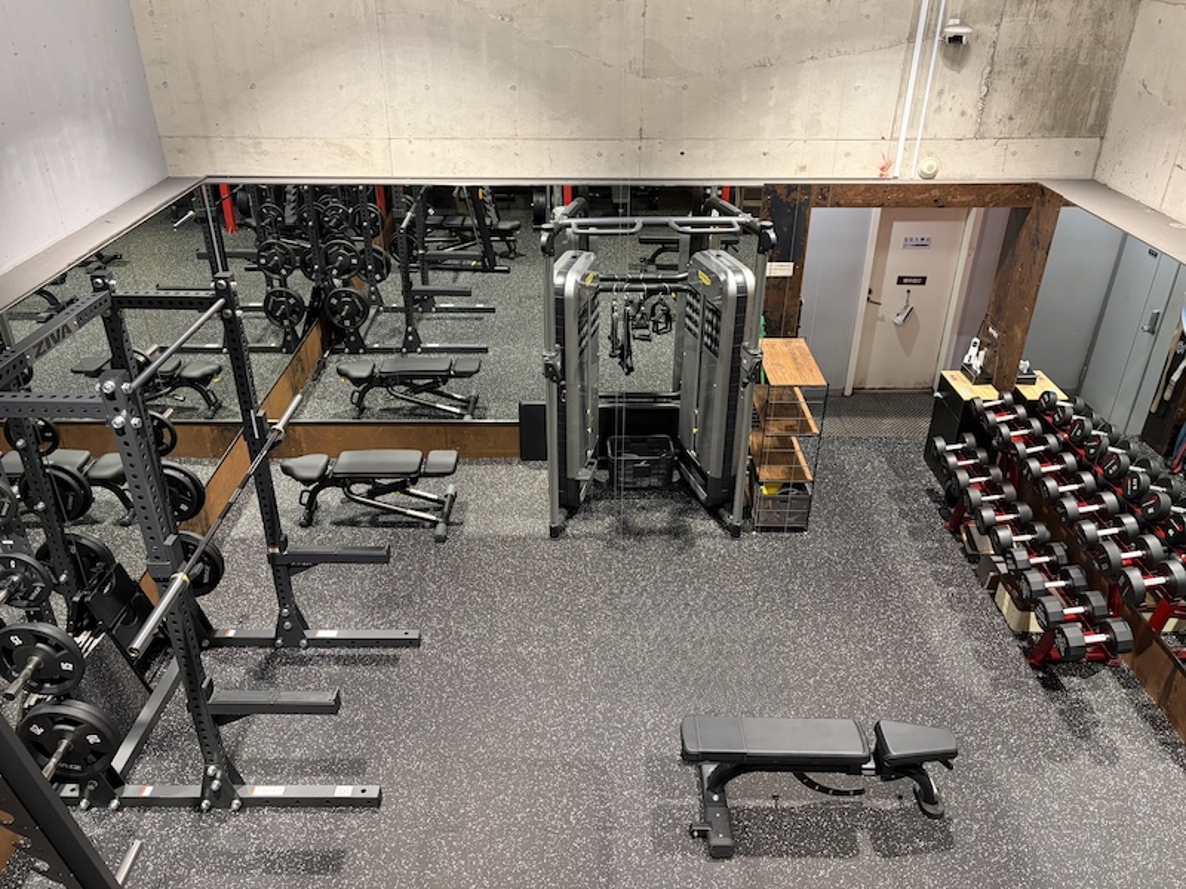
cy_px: 444
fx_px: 891
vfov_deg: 53.1
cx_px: 593
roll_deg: +1.6
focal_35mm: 26
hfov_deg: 67.3
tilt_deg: -29.0
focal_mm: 5.96
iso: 250
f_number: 1.6
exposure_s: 1/50
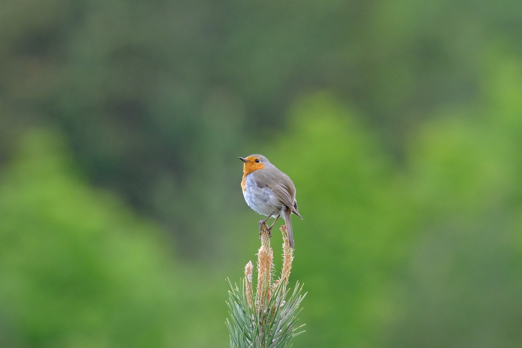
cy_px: 174
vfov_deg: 2.3
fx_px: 8699
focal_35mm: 600
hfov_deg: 3.4
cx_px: 261
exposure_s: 1/500
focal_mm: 400
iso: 1250
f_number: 7.1
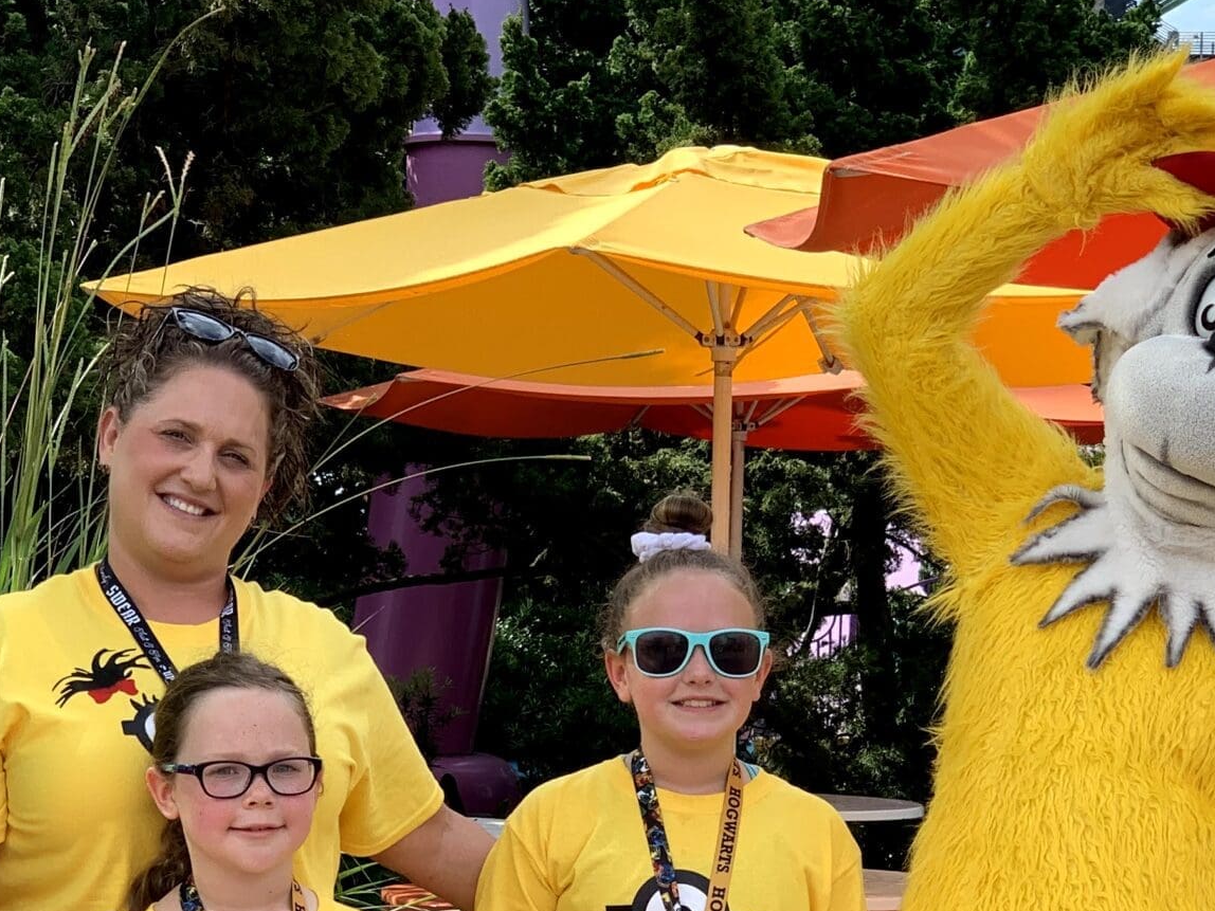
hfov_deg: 17.0
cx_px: 563
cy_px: 783
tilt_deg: -2.1
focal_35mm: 116
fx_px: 4072
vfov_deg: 12.7
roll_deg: -1.7
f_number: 2.4
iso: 16
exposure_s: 1/302
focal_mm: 6
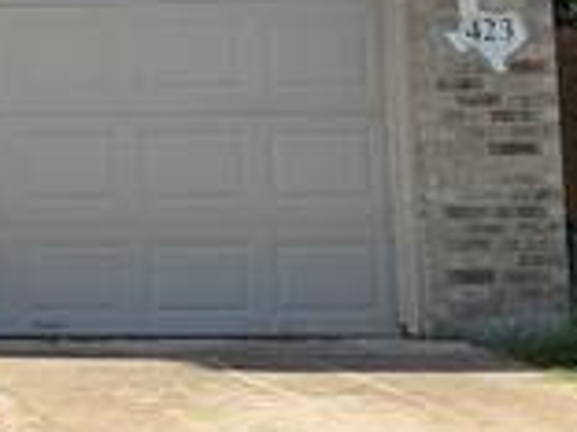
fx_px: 2517
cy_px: 7
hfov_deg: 11.5
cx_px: -640
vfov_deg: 9.8
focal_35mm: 151
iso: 80
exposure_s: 1/2476
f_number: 1.7
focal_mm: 6.3
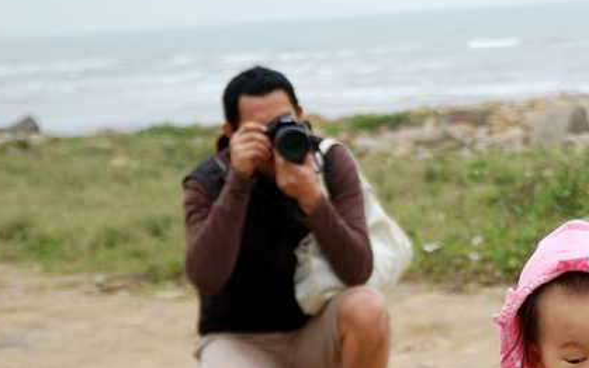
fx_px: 2039
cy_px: 459
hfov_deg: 16.1
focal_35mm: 127
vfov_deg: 10.1
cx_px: 613
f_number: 2.8
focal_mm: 34
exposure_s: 1/1600
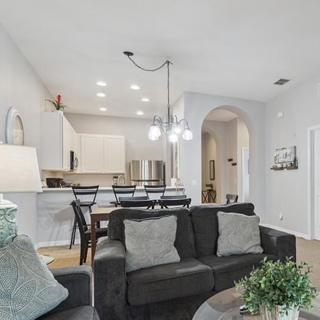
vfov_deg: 55.4
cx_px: 295
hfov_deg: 48.9
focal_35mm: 29
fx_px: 303
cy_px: 185
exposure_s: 1/40
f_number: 9
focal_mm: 16
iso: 400
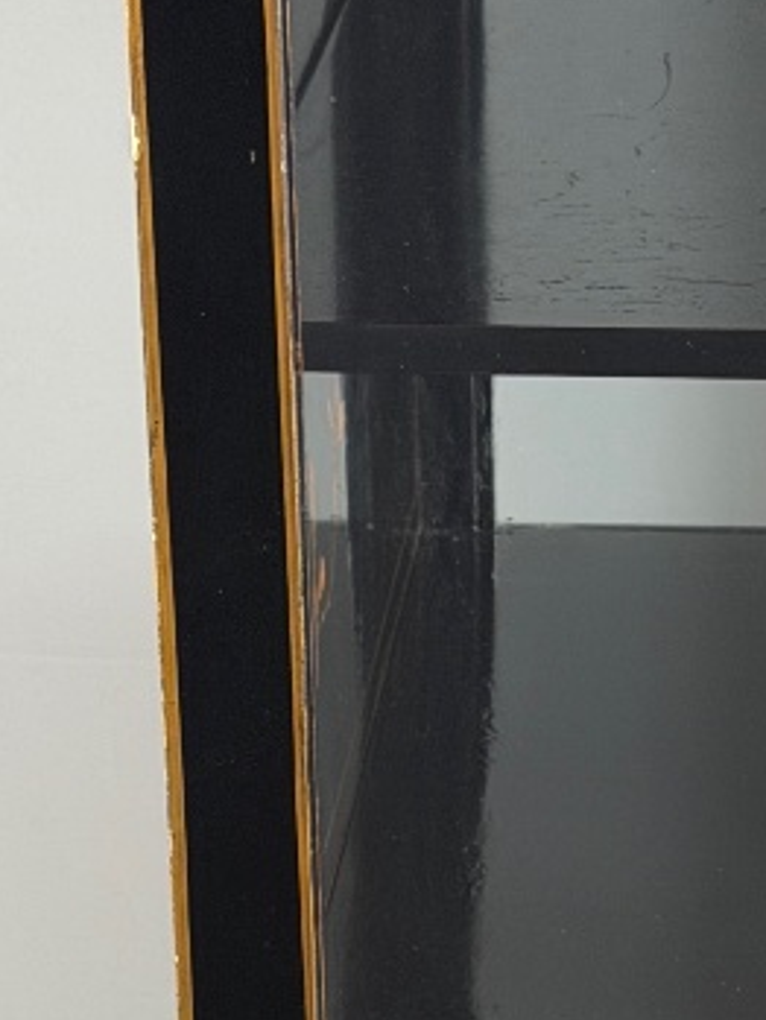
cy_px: 1499
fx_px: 4865
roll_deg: -1.9
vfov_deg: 11.5
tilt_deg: -26.3
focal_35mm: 165
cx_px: 871
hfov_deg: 8.9
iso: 125
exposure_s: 1/50
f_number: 1.78
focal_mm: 6.76
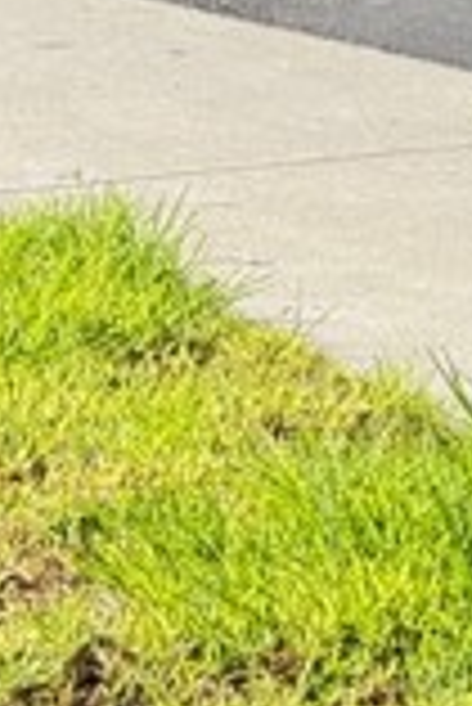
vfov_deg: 9.9
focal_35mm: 203
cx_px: 1007
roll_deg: +0.2
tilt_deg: -2.3
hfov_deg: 6.5
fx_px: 3983
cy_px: -288
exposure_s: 1/1513
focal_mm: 6.76
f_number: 1.78
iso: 100
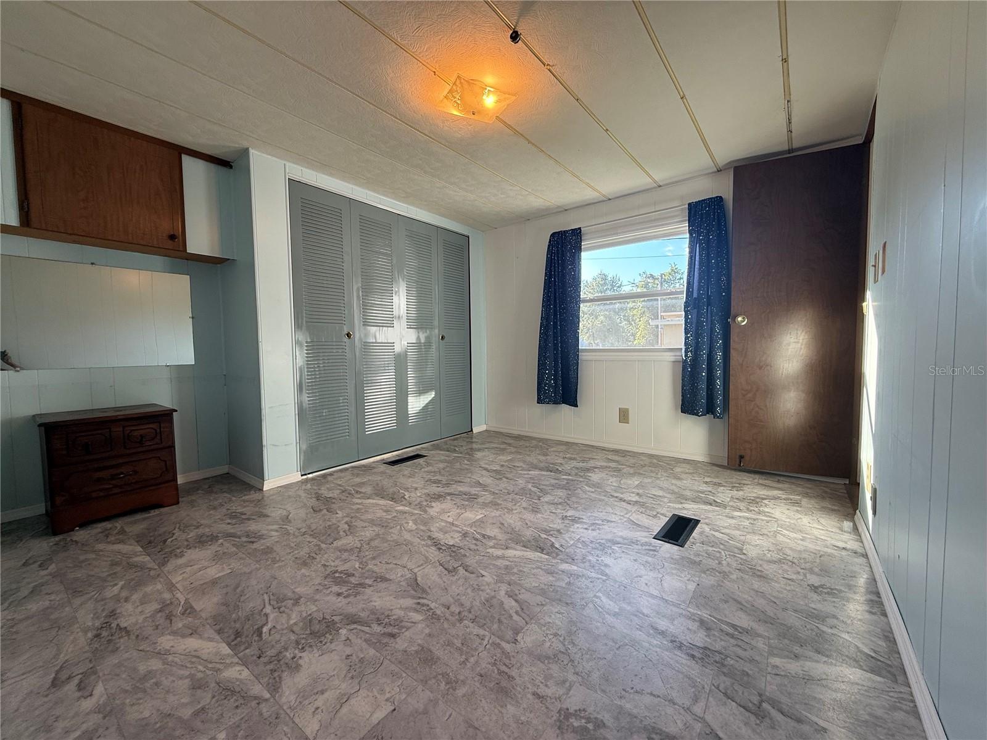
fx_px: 399
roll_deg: +0.1
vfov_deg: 85.7
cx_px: 494
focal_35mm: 14
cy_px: 370
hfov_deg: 102.1
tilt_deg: -2.0
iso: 80
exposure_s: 1/120
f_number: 2.2
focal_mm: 2.22
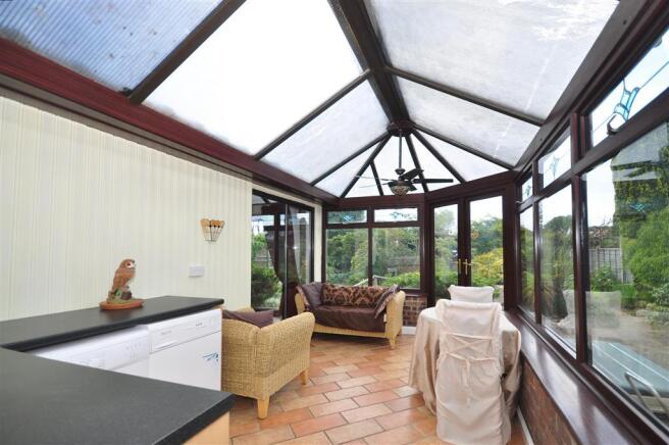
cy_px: 222
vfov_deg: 77.2
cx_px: 334
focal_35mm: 15
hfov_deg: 100.4
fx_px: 278
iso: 200
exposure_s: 1/200
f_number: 4
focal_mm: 10
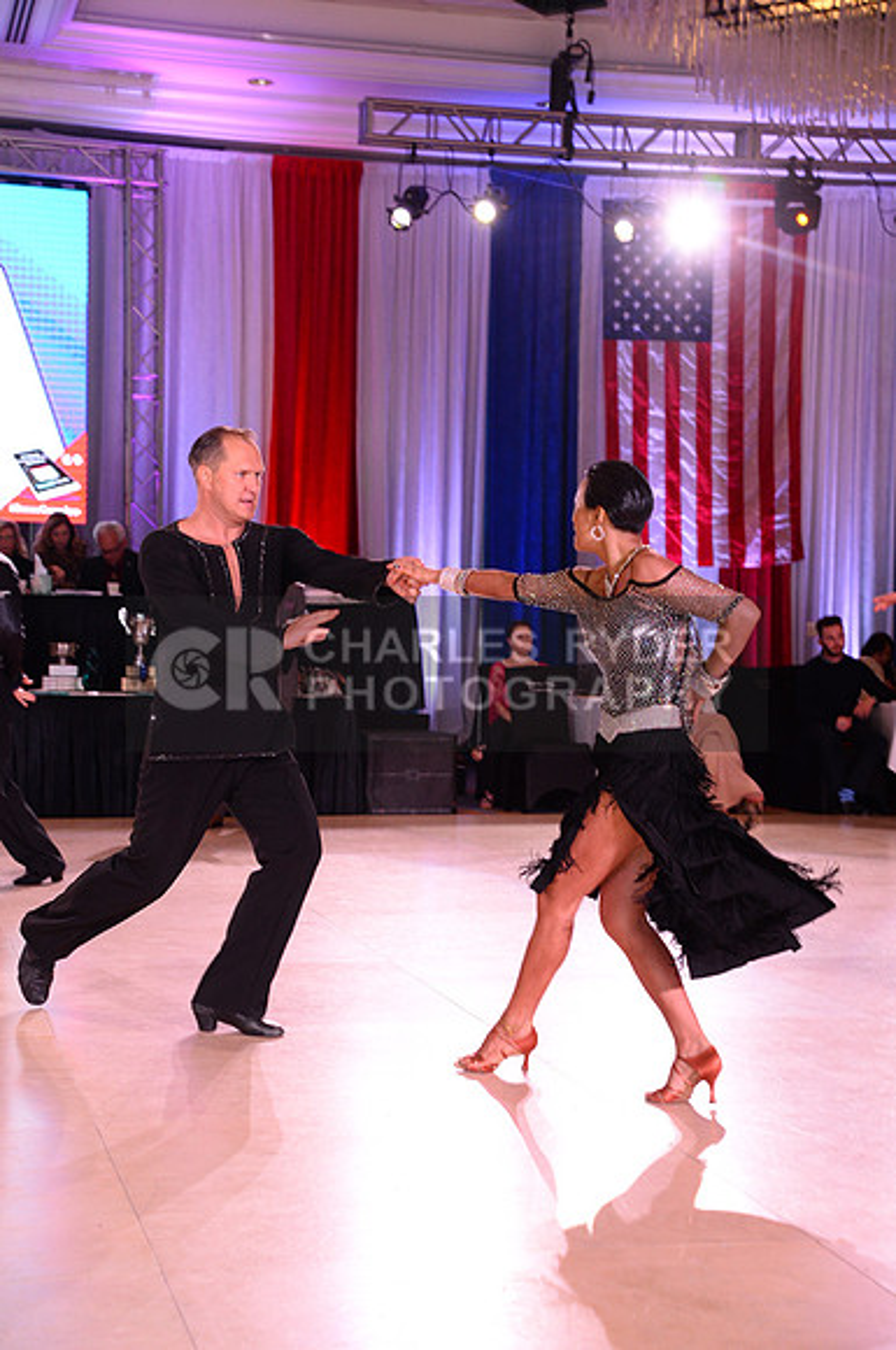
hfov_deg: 20.9
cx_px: 448
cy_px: 675
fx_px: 2434
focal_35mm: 65
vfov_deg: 31.0
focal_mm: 65
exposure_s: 1/250
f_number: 5.6
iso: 2500
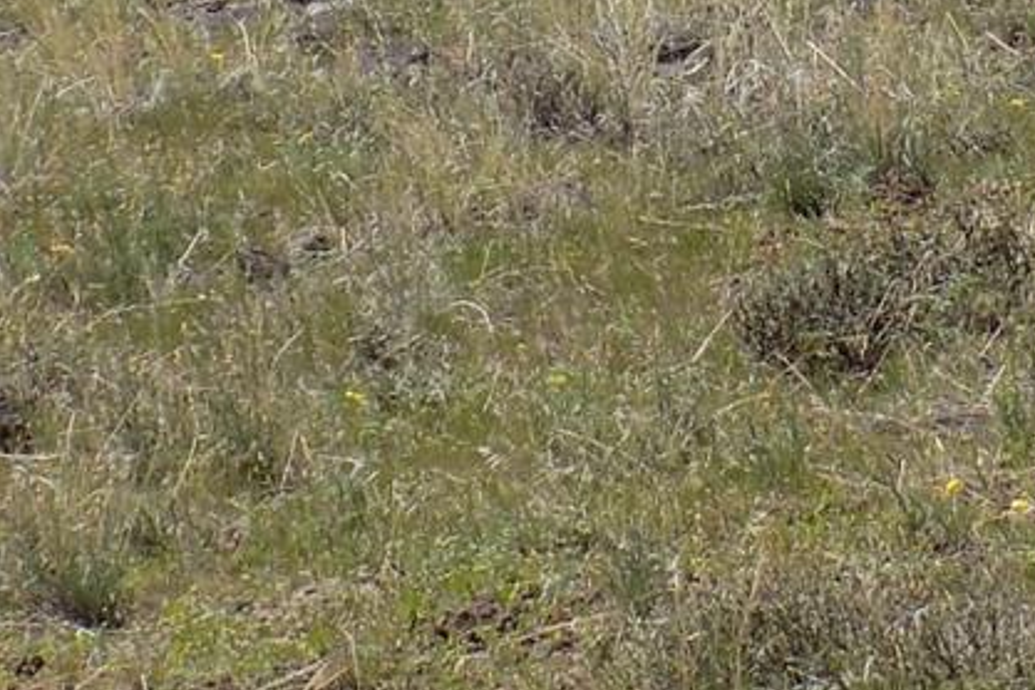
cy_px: -318
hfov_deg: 7.9
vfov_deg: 5.2
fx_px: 7532
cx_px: 586
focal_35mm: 262
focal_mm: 12.5
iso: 80
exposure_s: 1/640
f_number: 4.2
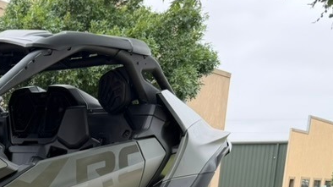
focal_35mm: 68
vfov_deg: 16.1
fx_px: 600
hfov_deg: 27.6
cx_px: -57
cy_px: 288
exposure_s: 1/327
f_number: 1.78
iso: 100
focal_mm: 6.76
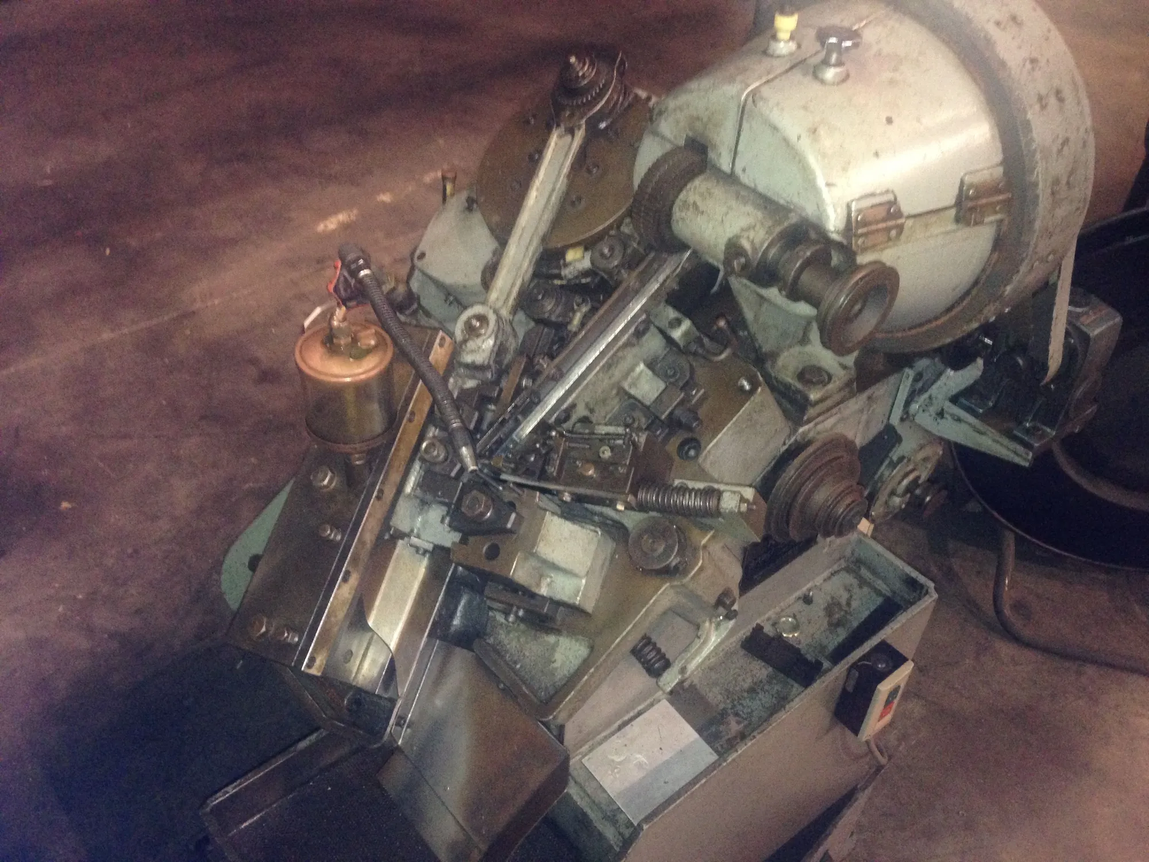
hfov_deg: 55.4
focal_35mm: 33
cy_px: 431
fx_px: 1095
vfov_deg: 42.9
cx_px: 574
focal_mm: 4.12
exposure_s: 1/16
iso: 400
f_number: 2.4
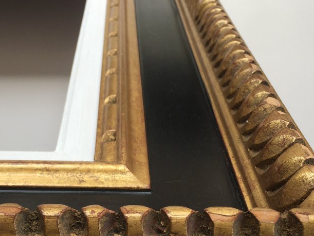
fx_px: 517
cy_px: 153
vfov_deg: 25.5
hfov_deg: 33.5
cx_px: 109
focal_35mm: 57
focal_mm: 4.15
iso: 25
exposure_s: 1/129
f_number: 2.2
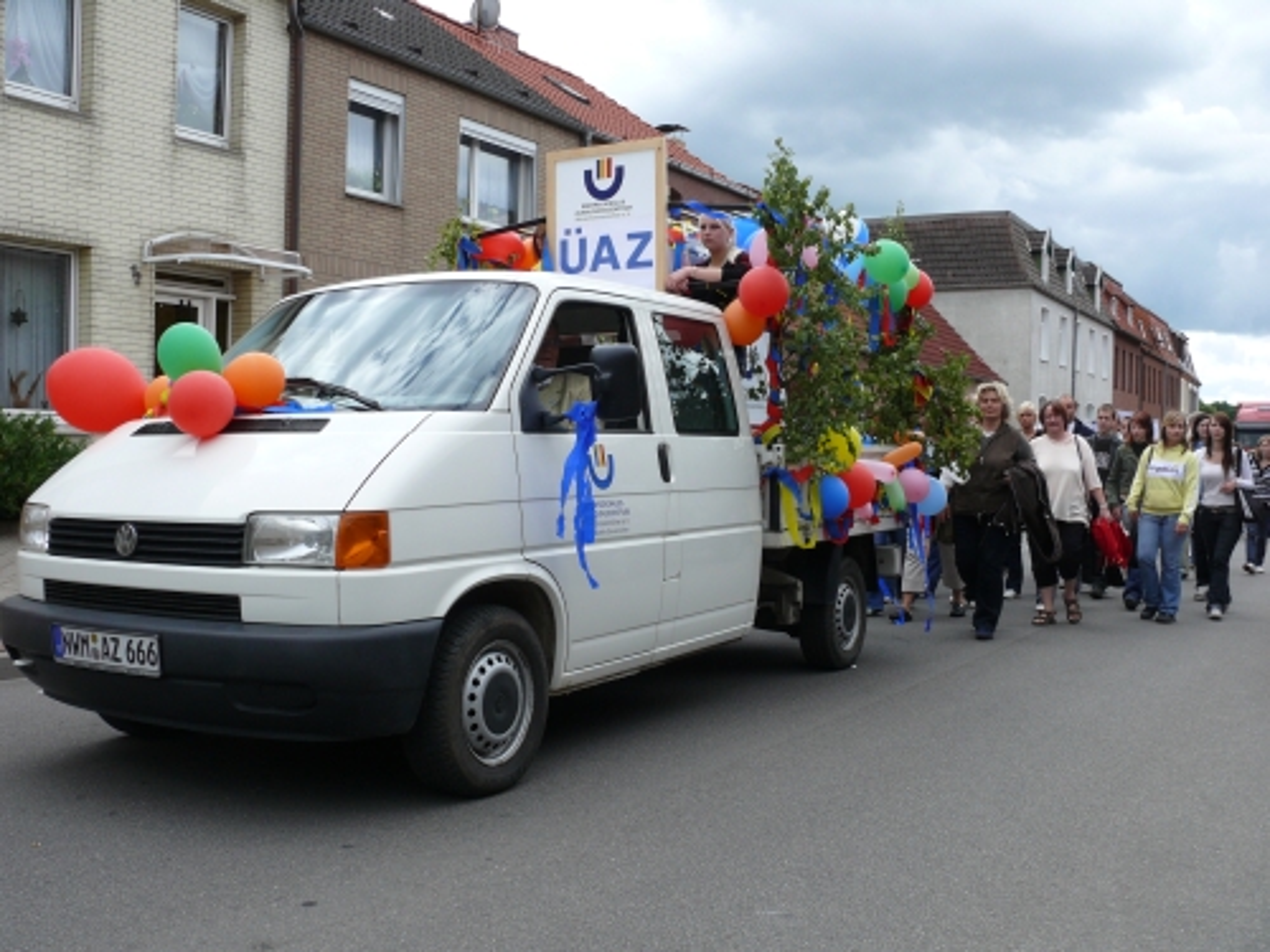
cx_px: 635
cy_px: 476
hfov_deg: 52.6
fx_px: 1284
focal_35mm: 35
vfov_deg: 40.7
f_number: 4
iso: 100
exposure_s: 1/500
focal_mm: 7.4
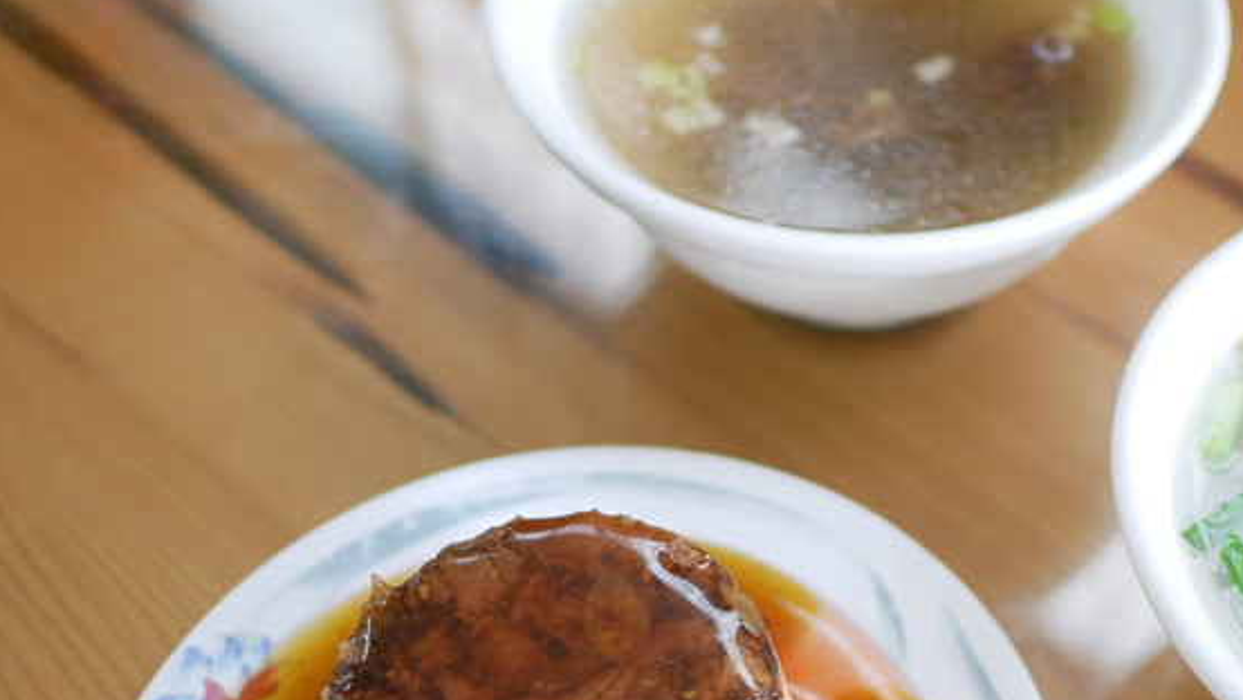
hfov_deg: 34.5
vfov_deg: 20.1
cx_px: 969
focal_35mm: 59
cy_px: 581
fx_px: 1945
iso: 250
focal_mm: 15
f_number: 1.7
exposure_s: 1/60
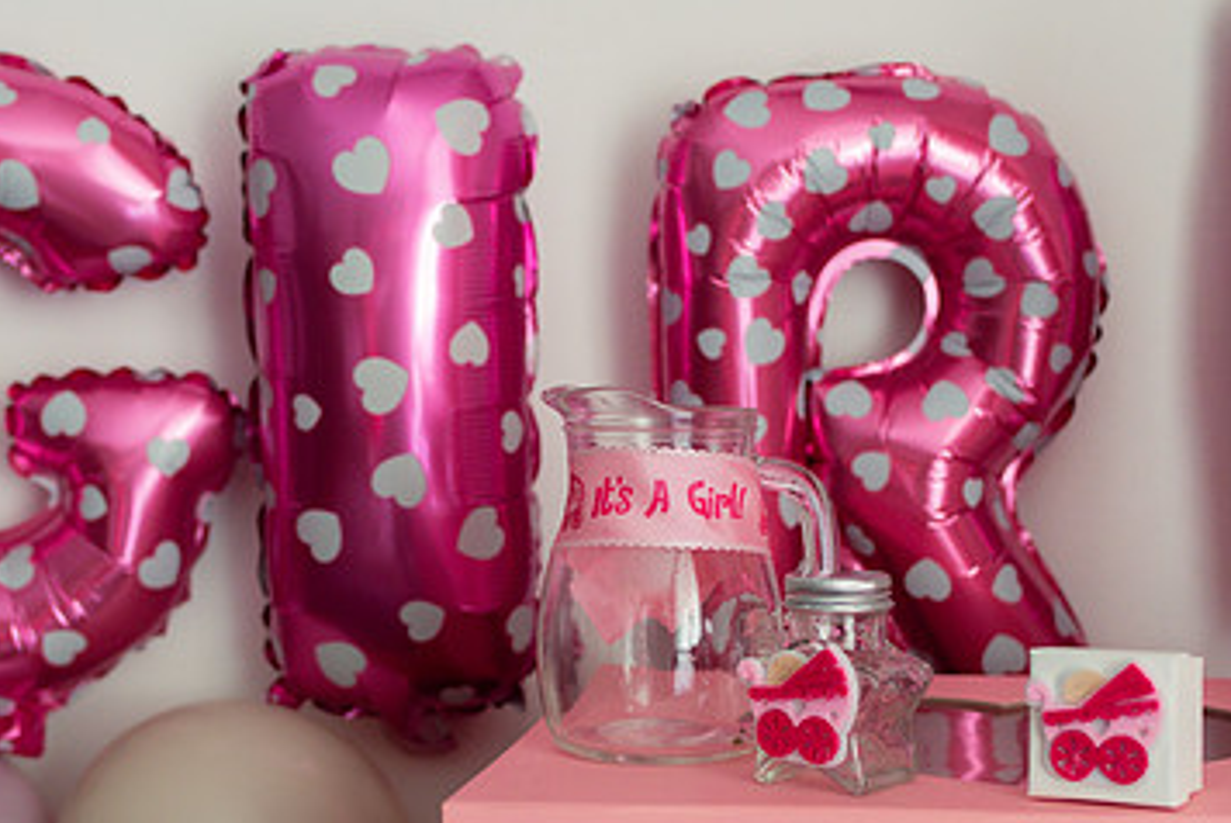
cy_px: 496
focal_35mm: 57
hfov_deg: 35.0
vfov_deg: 23.8
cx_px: 692
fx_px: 1951
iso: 1250
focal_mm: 35
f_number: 3.5
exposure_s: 1/200
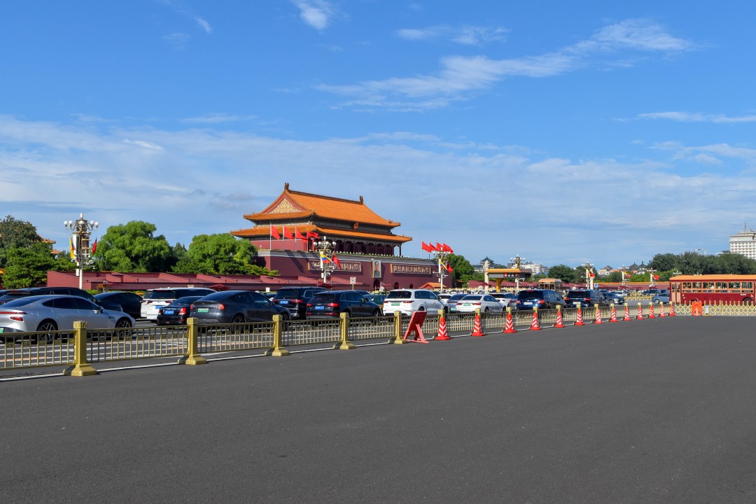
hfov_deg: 47.9
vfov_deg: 33.0
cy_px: 252
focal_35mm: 40
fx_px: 850
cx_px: 378
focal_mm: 27
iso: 400
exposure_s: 1/2000
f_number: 6.7
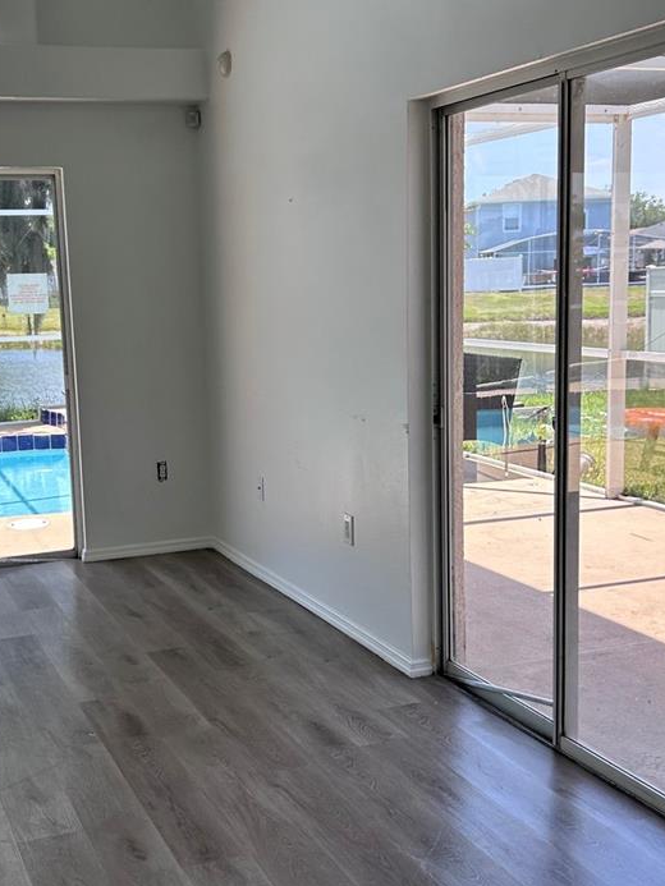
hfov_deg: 32.0
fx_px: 1152
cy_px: 450
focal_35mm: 45
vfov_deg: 42.1
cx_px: 229
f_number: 1.5
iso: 50
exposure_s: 1/572
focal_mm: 5.7
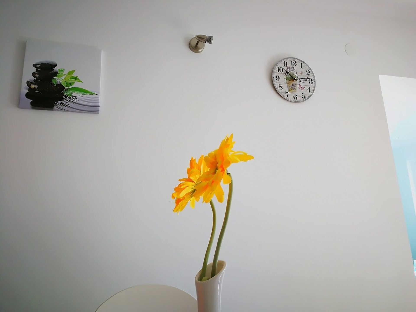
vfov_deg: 51.4
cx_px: 208
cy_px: 156
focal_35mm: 27
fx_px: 324
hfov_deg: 65.3
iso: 100
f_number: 2.2
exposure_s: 1/60
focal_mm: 3.95
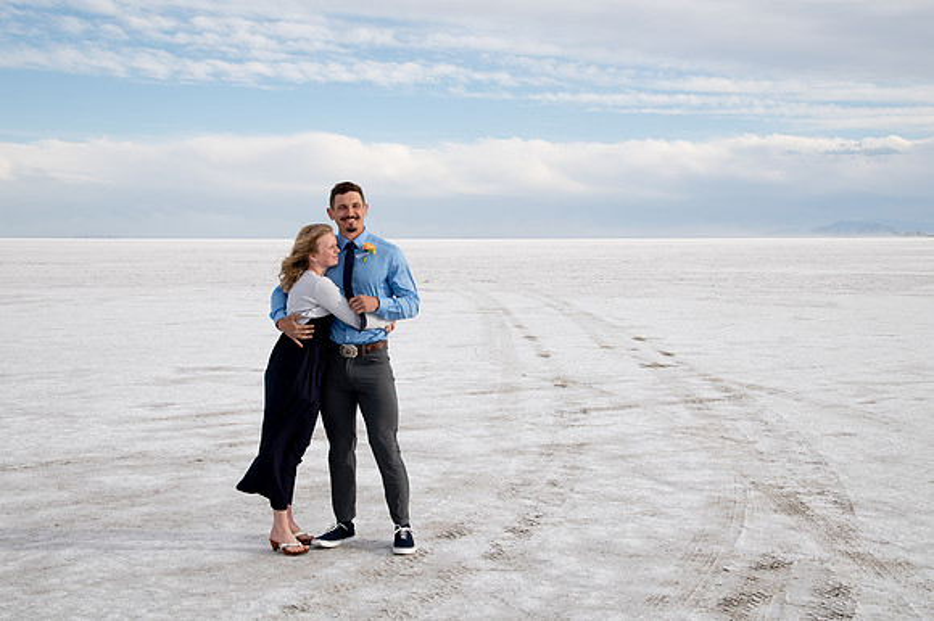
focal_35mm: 49
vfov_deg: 27.6
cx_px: 467
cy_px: 284
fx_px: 1265
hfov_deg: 40.5
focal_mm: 44
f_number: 8
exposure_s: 1/400
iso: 200
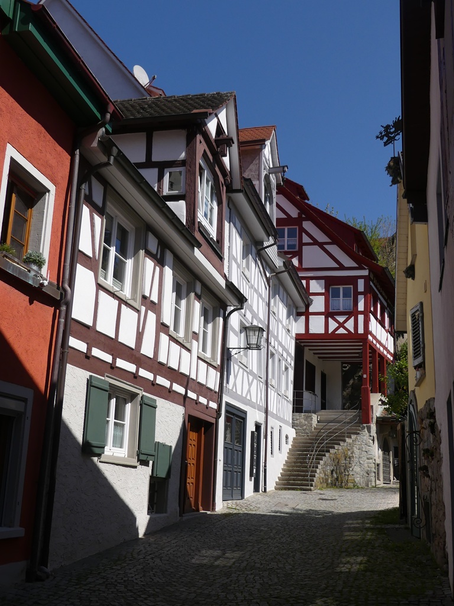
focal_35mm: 38
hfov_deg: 37.7
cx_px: 227
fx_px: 665
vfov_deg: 49.0
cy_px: 303
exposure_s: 1/1300
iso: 100
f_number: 4
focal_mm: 6.8
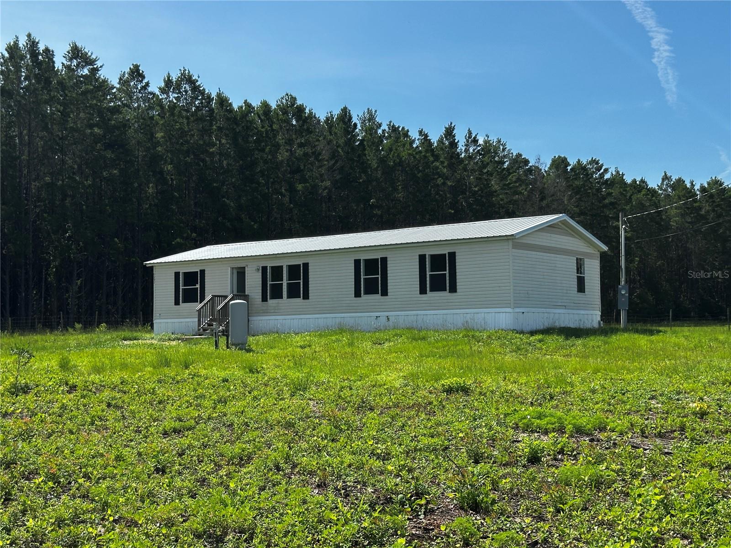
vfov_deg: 30.3
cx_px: 366
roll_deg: +0.6
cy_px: 274
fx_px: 1014
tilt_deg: +3.4
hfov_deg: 39.7
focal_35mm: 48
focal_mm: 6.86
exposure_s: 1/3472
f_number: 1.78
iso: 64
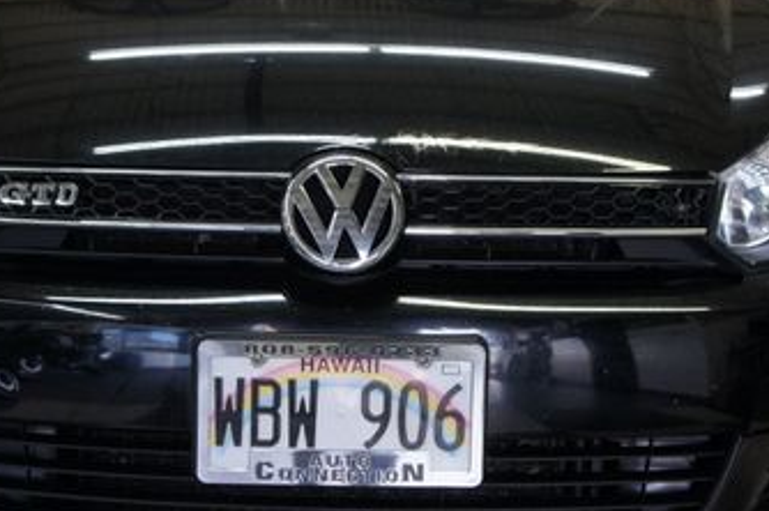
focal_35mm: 69
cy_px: 237
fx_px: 1472
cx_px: 336
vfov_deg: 19.7
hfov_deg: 29.2
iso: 250
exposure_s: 1/40
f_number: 4
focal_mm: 24
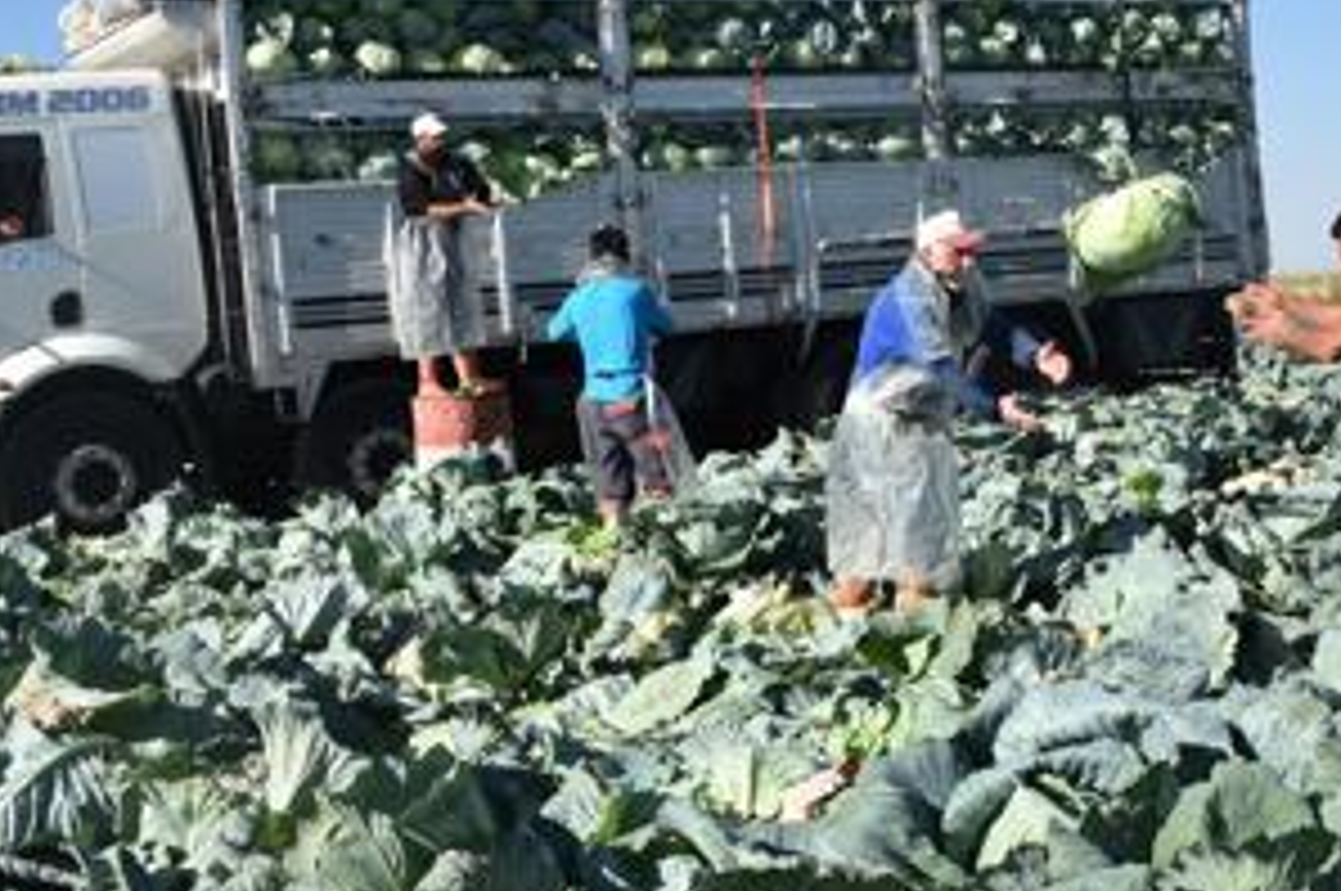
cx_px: 988
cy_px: 338
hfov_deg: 32.4
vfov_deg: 22.2
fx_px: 2265
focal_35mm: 61
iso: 180
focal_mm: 23
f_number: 8
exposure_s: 1/500
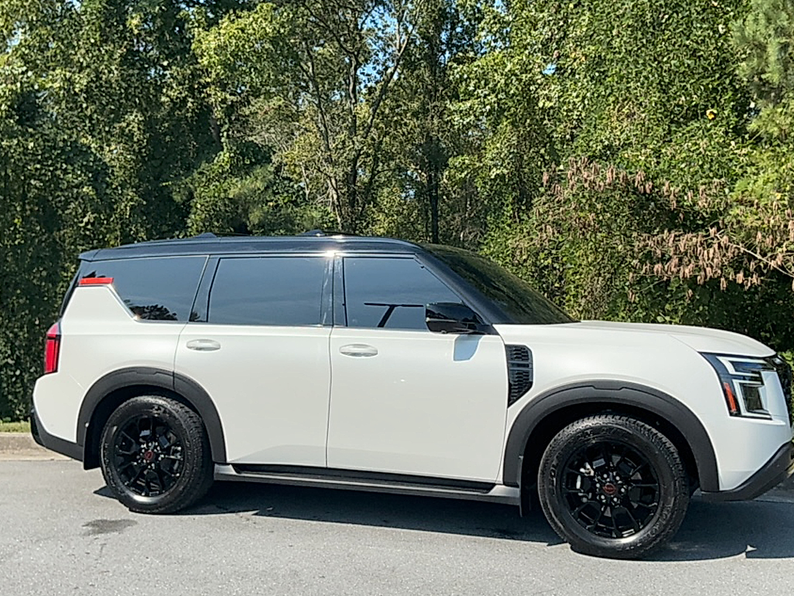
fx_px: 757
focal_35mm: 33
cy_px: 300
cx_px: 415
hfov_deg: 55.3
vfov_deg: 43.0
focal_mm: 3
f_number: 1.8
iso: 25
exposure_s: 1/2141
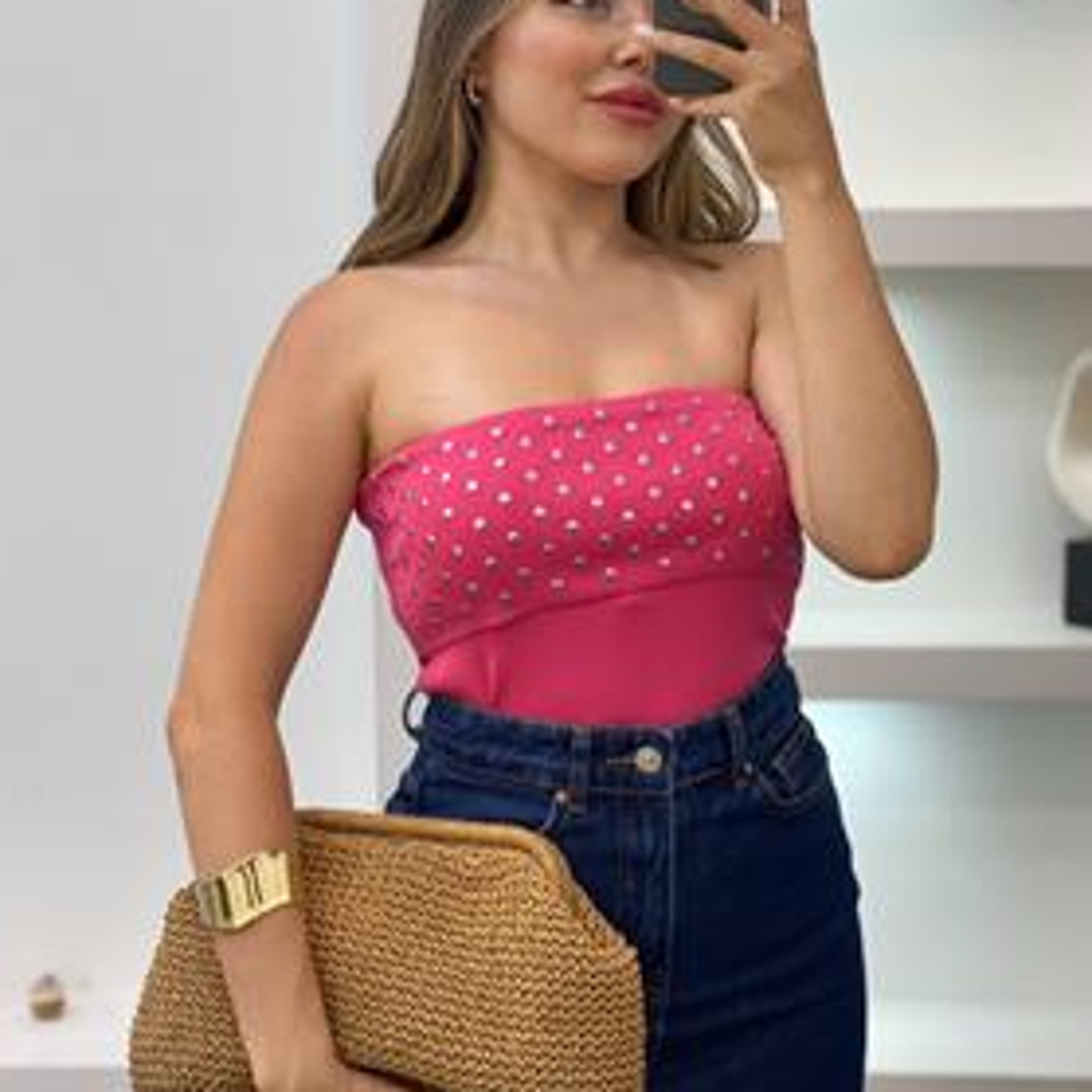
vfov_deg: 25.3
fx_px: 2427
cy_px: 468
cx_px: 556
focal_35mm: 68
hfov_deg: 25.4
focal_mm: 6
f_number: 2
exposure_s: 1/100
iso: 100
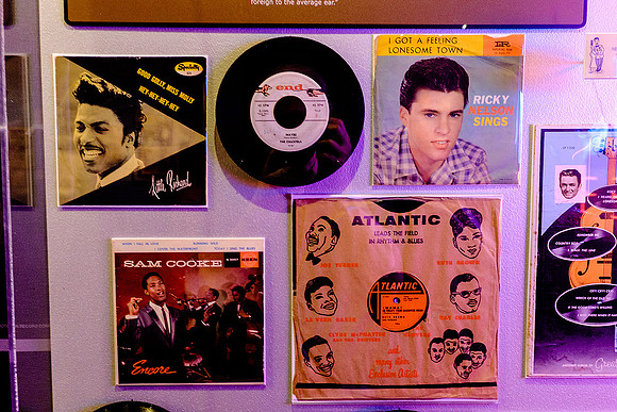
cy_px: 206
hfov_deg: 50.7
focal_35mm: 38
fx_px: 651
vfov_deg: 35.1
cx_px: 308
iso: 1600
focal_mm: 25.4
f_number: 6.4
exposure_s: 1/13
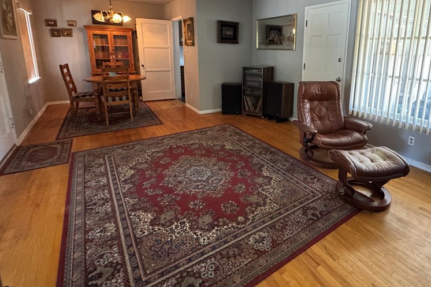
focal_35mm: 20
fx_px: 239
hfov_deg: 82.7
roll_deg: -1.1
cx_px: 264
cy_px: 98
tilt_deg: -12.6
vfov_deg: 60.6
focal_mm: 2.22
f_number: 2.2
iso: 1000
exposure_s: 1/60
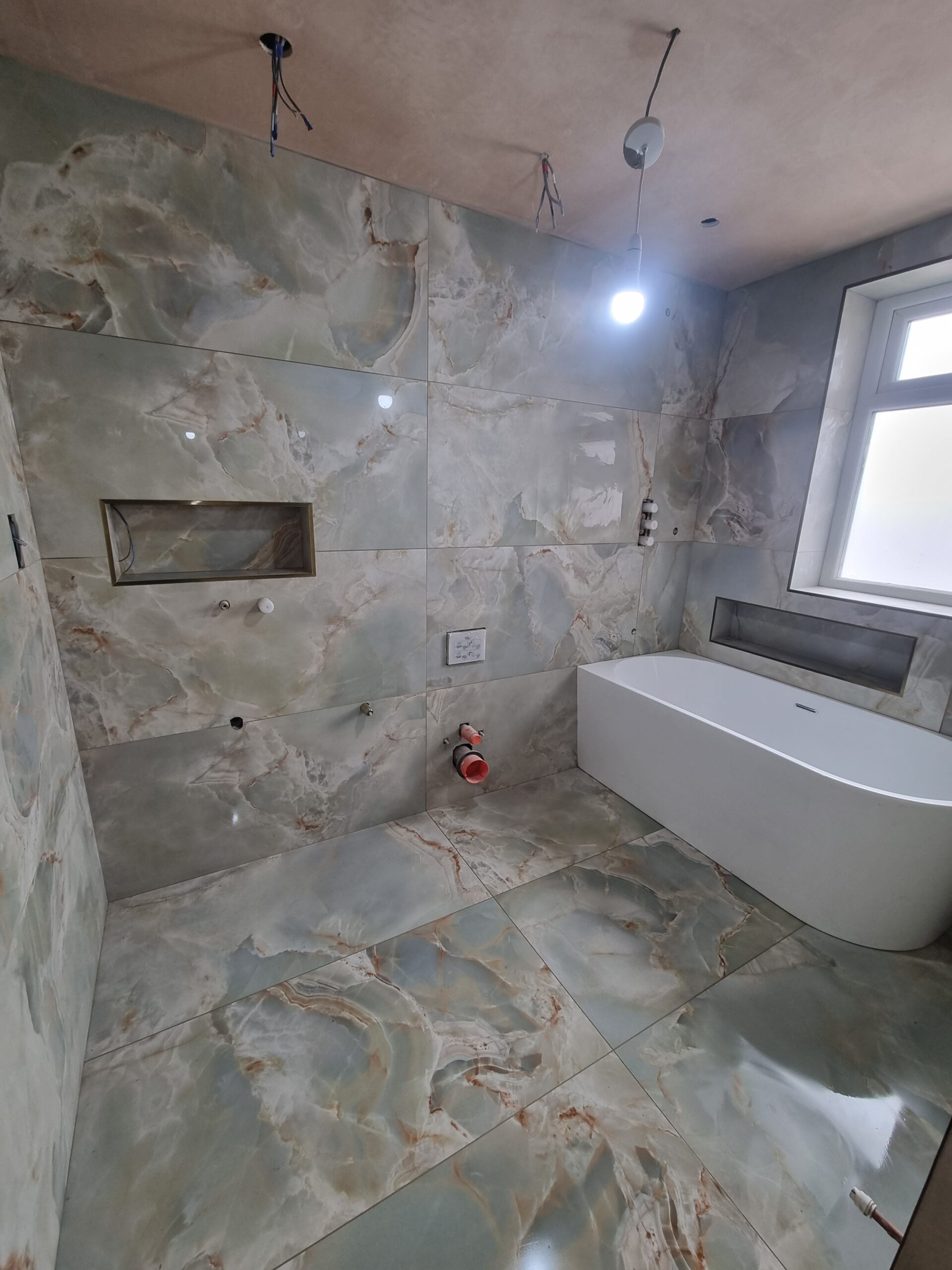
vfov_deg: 106.2
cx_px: 476
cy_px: 635
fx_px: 477
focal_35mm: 13
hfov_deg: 89.9
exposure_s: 1/50
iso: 125
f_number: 2.2
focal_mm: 2.2
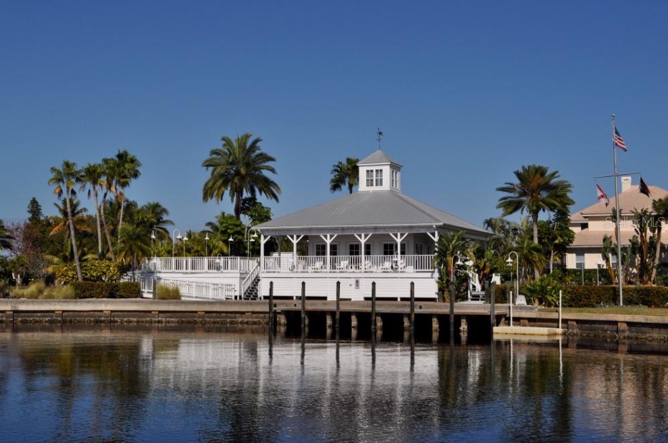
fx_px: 890
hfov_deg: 41.2
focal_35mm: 48
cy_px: 222
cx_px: 334
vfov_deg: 28.0
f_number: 13
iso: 200
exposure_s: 1/640
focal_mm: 32
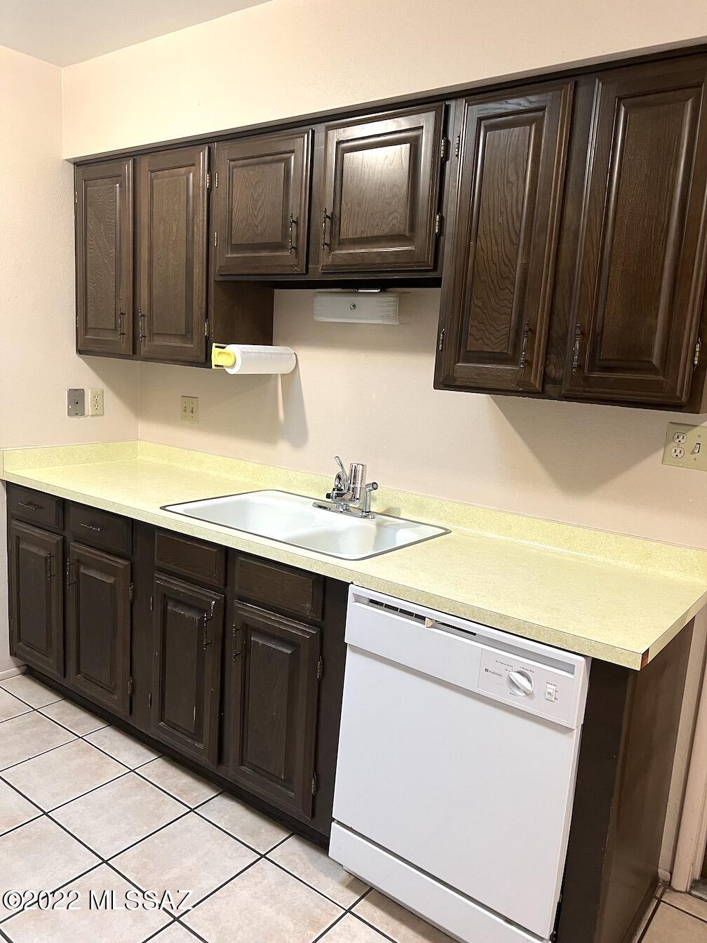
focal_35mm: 26
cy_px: 472
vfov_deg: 67.3
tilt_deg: -9.3
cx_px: 354
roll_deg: -3.3
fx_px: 708
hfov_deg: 53.1
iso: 200
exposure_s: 1/60
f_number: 1.5
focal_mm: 5.7
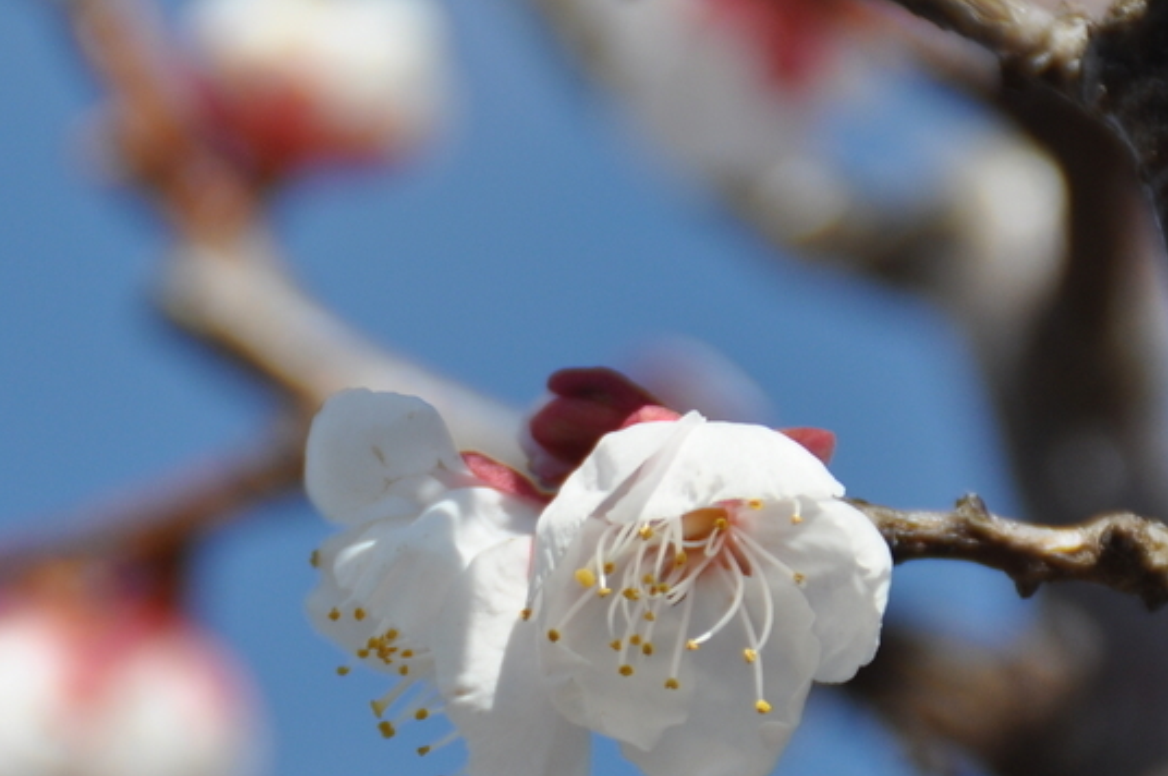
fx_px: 21776
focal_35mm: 672
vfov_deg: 2.0
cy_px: 786
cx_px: 355
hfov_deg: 3.1
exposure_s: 1/1600
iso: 320
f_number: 6.3
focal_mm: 200
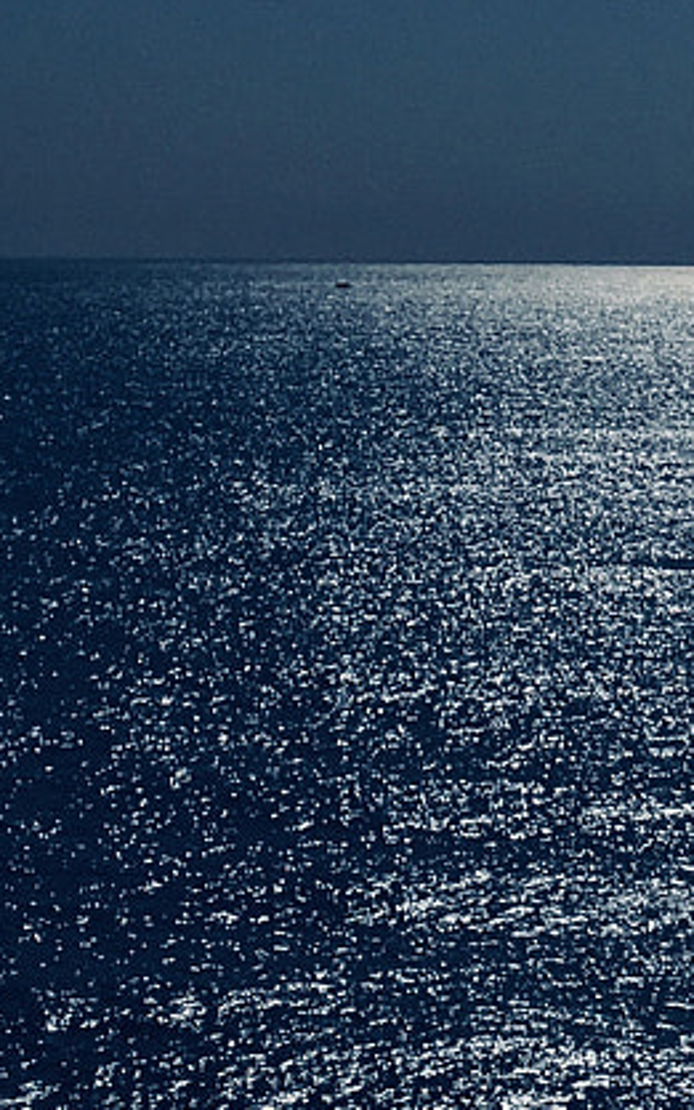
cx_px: 840
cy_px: -450
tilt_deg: +12.7
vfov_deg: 16.4
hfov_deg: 10.9
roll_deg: +0.2
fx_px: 3567
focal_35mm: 118
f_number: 2.2
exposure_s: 1/19231
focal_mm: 4.15
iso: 25
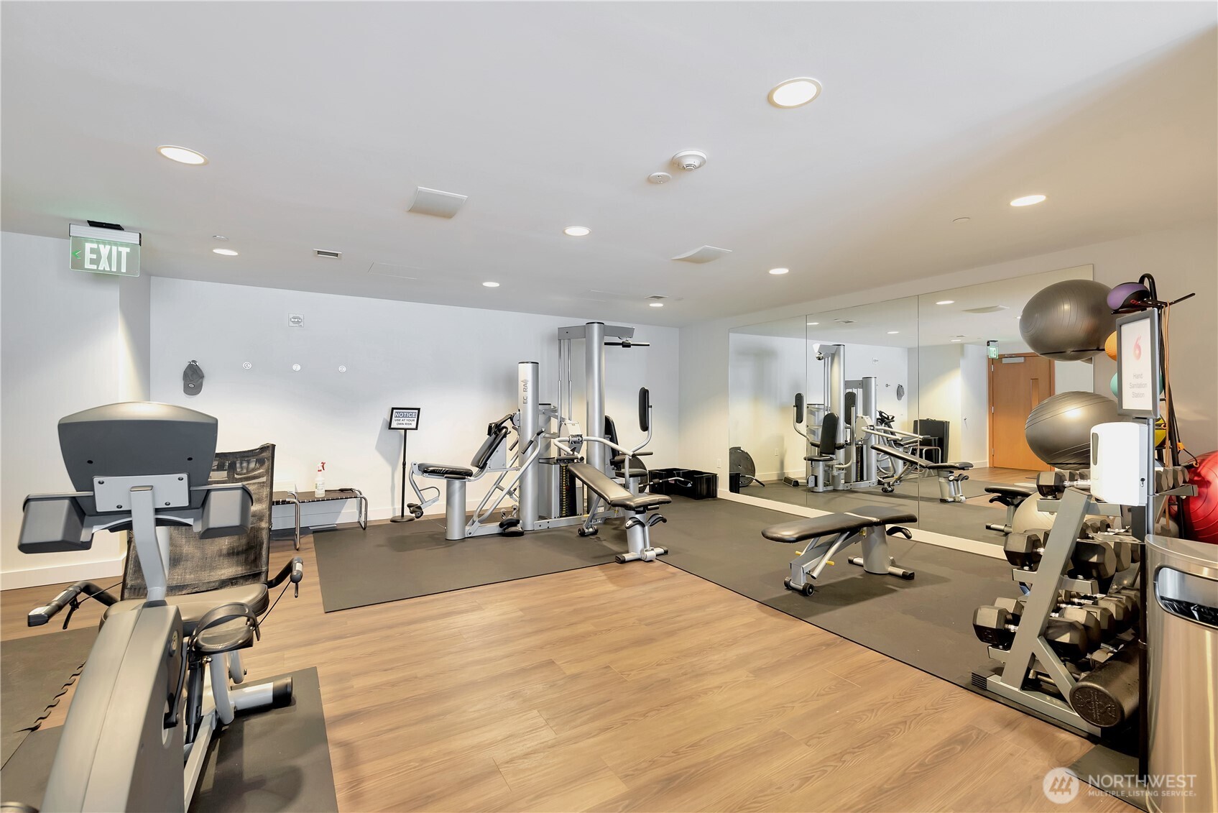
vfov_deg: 77.4
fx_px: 508
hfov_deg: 100.4
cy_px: 406
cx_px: 609
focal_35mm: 15
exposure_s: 1/2.5
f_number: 8
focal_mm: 15
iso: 800
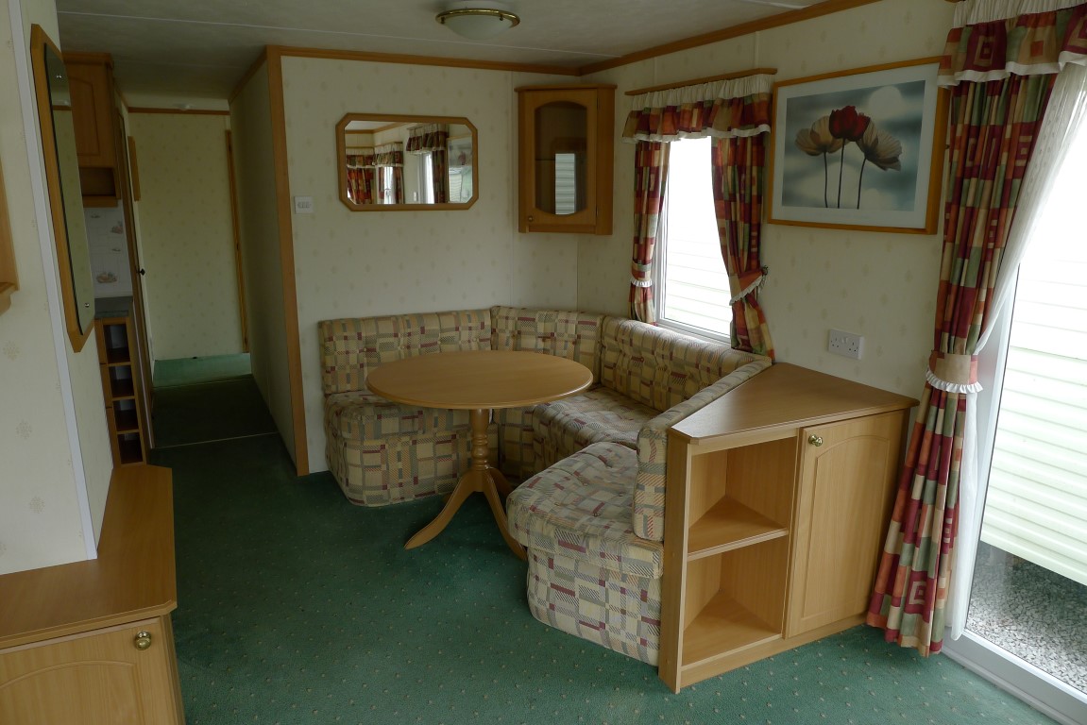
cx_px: 544
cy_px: 362
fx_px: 725
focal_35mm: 24
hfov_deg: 73.7
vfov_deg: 53.2
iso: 80
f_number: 2.8
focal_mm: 5.1
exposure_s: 1/100
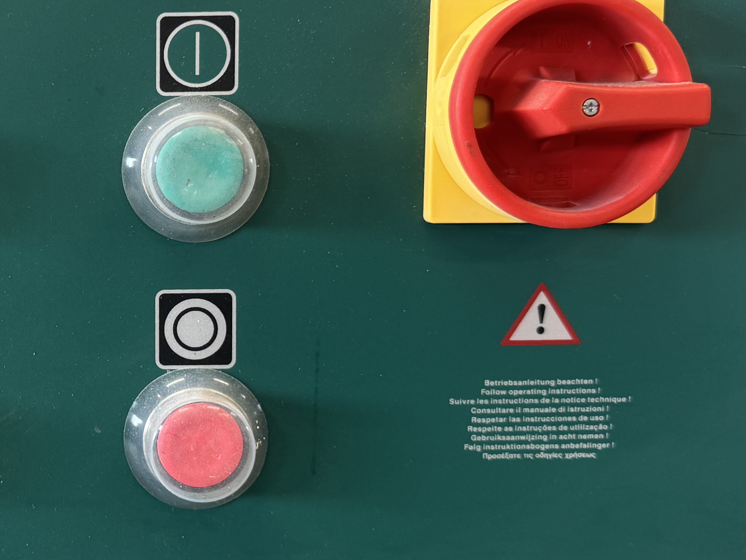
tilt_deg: -5.4
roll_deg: +0.6
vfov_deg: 25.2
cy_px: 258
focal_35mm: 58
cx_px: 27
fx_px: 1250
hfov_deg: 31.2
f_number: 1.78
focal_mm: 6.76
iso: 125
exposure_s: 1/50
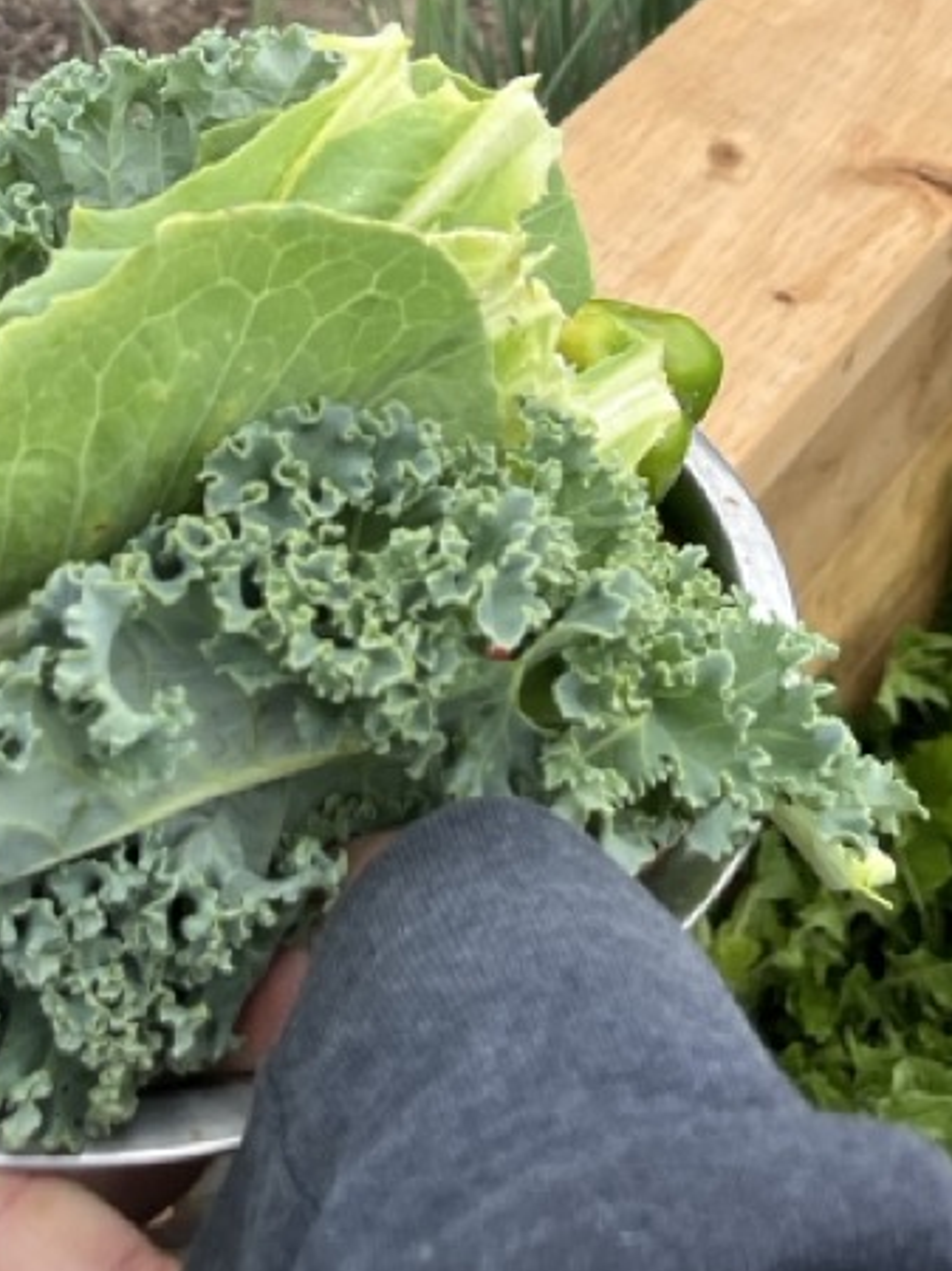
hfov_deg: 19.9
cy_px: -469
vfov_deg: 22.9
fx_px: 2716
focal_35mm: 74
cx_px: 415
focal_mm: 5.1
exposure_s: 1/1117
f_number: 1.6
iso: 50
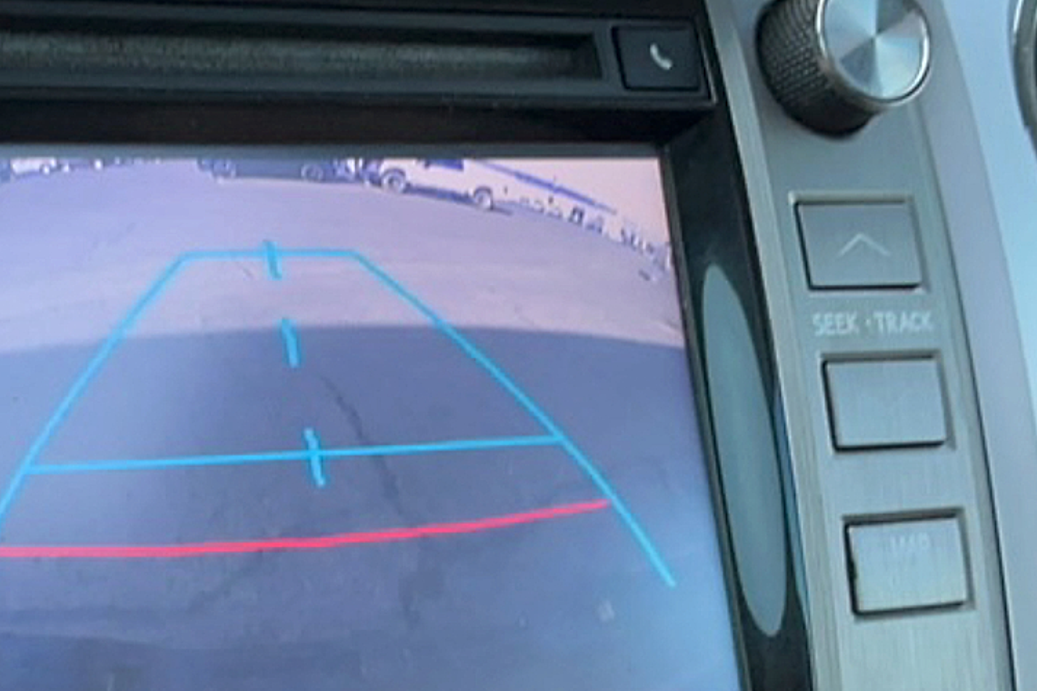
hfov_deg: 28.2
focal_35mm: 70
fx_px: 2016
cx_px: 204
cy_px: 610
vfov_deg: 19.1
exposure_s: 1/60
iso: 64
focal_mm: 3
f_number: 1.8
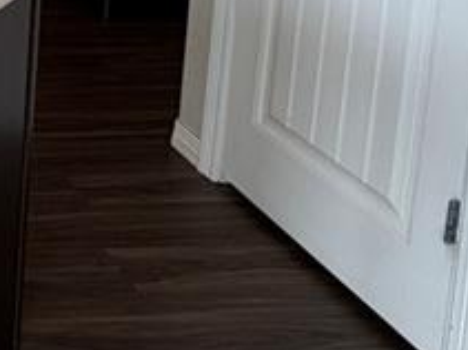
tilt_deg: -7.4
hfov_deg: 21.9
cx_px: -297
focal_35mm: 68
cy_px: -231
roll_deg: -0.3
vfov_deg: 18.2
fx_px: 919
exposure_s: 1/120
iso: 125
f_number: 2.2
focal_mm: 2.22
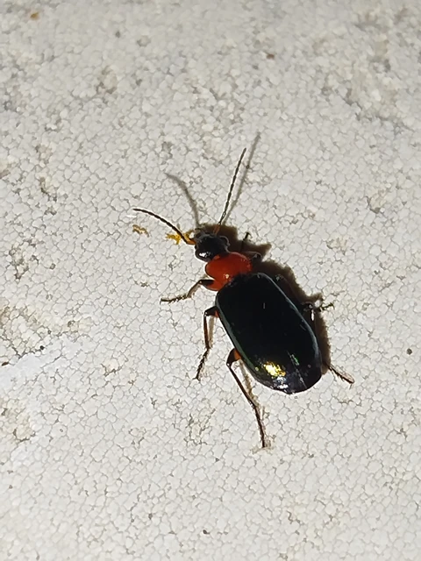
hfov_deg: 12.7
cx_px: 210
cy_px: 280
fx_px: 1897
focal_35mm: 117
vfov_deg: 16.8
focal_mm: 5.31
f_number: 1.7
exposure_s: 1/50
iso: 100
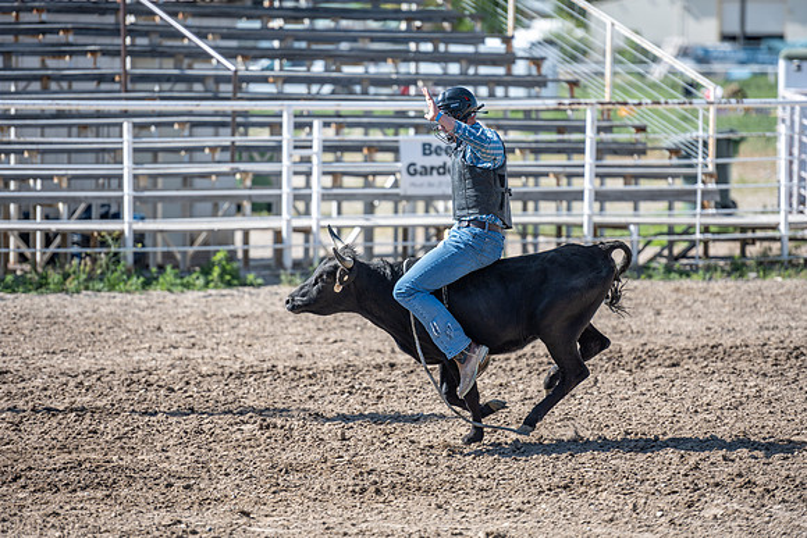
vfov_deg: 6.7
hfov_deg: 10.0
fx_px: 4601
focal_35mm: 205
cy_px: 269
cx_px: 404
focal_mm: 200
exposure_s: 1/1250
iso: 40
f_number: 2.8
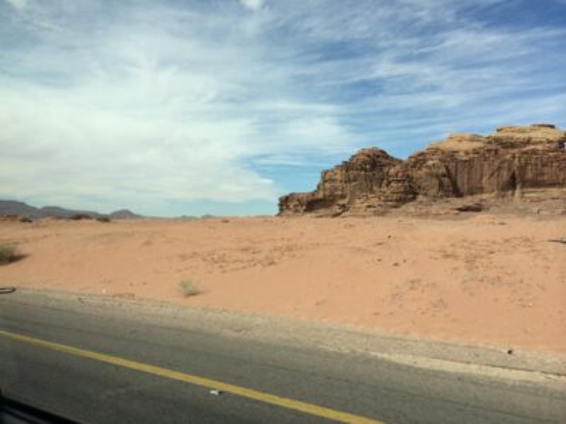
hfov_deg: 60.0
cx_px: 283
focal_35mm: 30
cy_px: 212
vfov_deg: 46.8
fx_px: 491
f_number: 2.2
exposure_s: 1/2740
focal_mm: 4.12
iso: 32
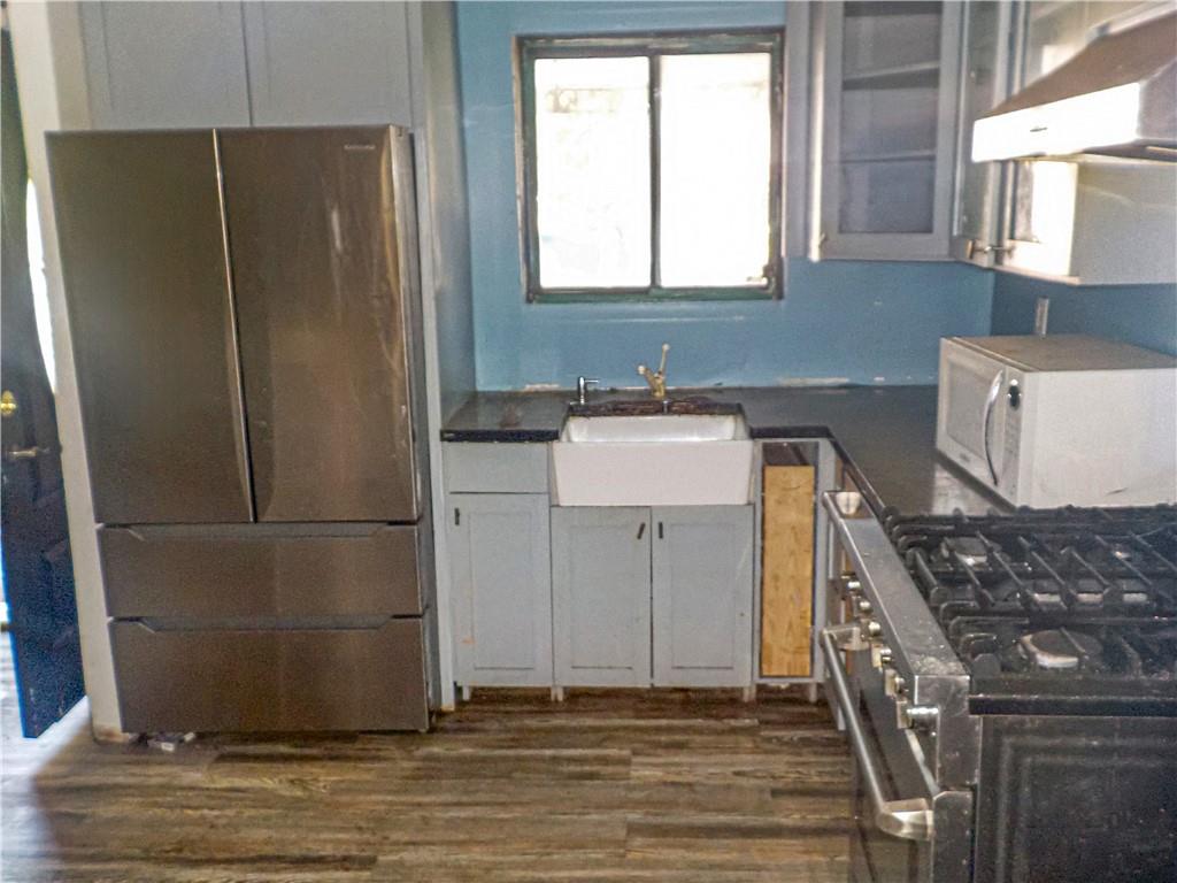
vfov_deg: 46.8
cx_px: 588
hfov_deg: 60.0
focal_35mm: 30
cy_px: 442
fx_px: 1020
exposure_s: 1/30
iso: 220
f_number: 3.3
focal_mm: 4.1
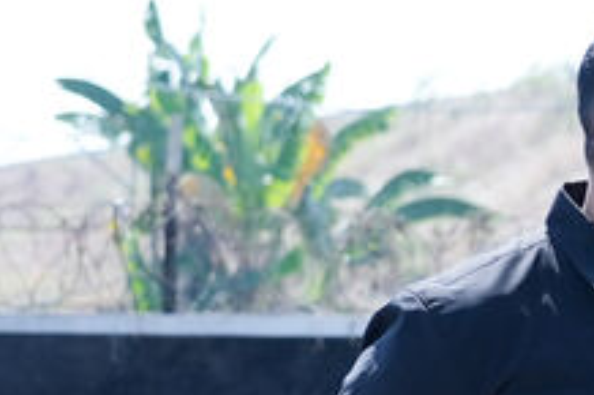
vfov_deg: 7.1
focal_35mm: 193
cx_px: 1120
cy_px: 244
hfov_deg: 10.0
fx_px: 3182
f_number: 4
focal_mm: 42
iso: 400
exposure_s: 1/1600
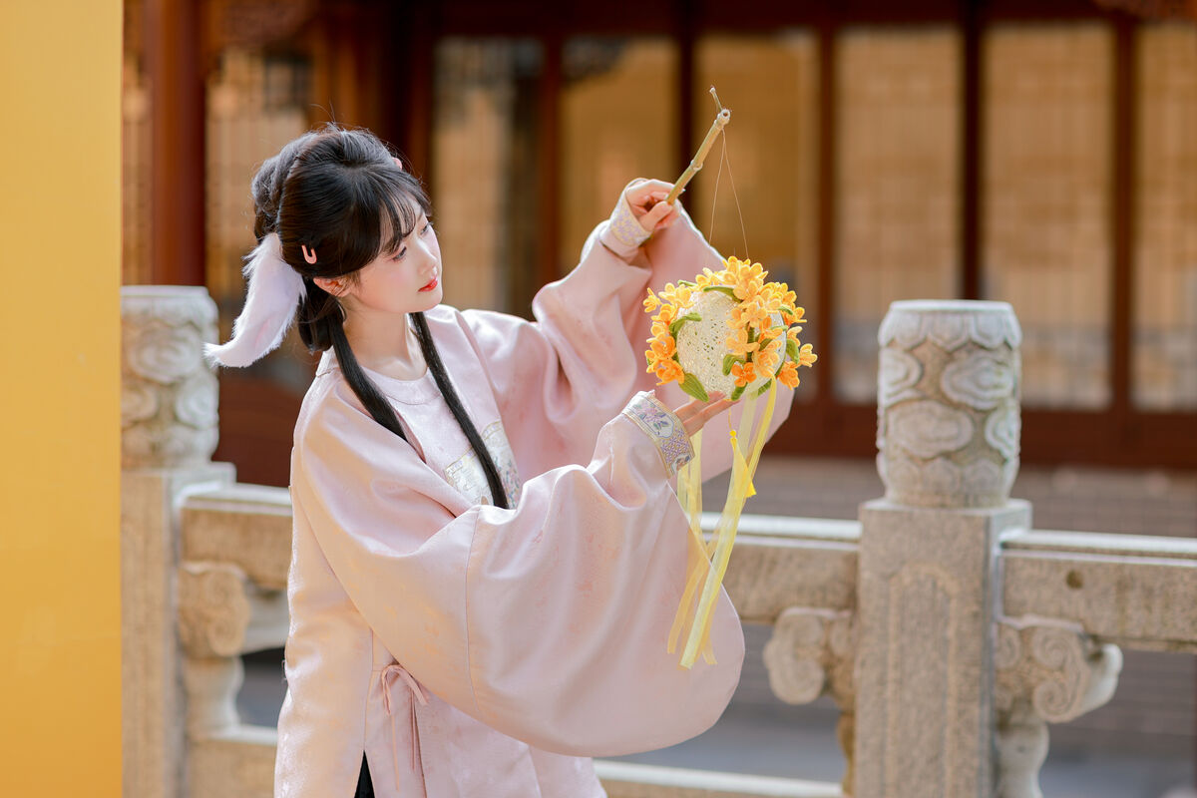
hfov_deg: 23.9
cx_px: 598
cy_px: 399
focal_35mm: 85
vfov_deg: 16.1
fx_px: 2826
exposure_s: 1/400
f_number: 2
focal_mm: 85
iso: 100
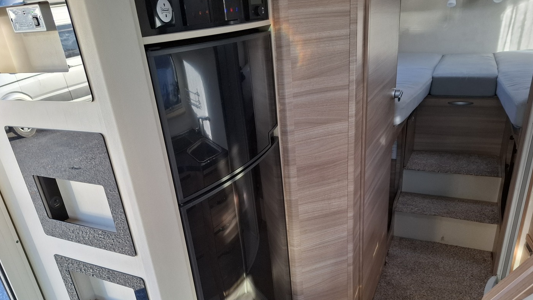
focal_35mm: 26
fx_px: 367
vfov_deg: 43.9
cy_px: 193
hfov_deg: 71.9
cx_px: 273
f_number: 1.8
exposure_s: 1/100
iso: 100
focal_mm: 5.54
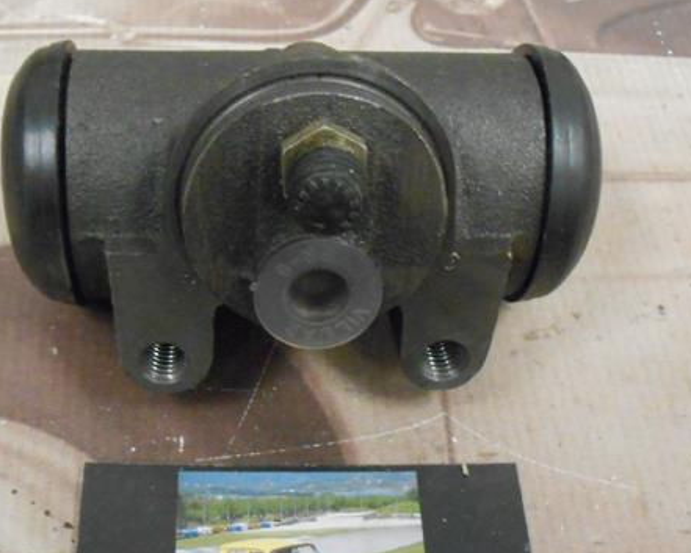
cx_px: 273
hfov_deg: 40.1
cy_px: 360
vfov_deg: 32.5
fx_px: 941
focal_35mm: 46
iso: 800
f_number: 3.5
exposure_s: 1/20
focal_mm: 4.6
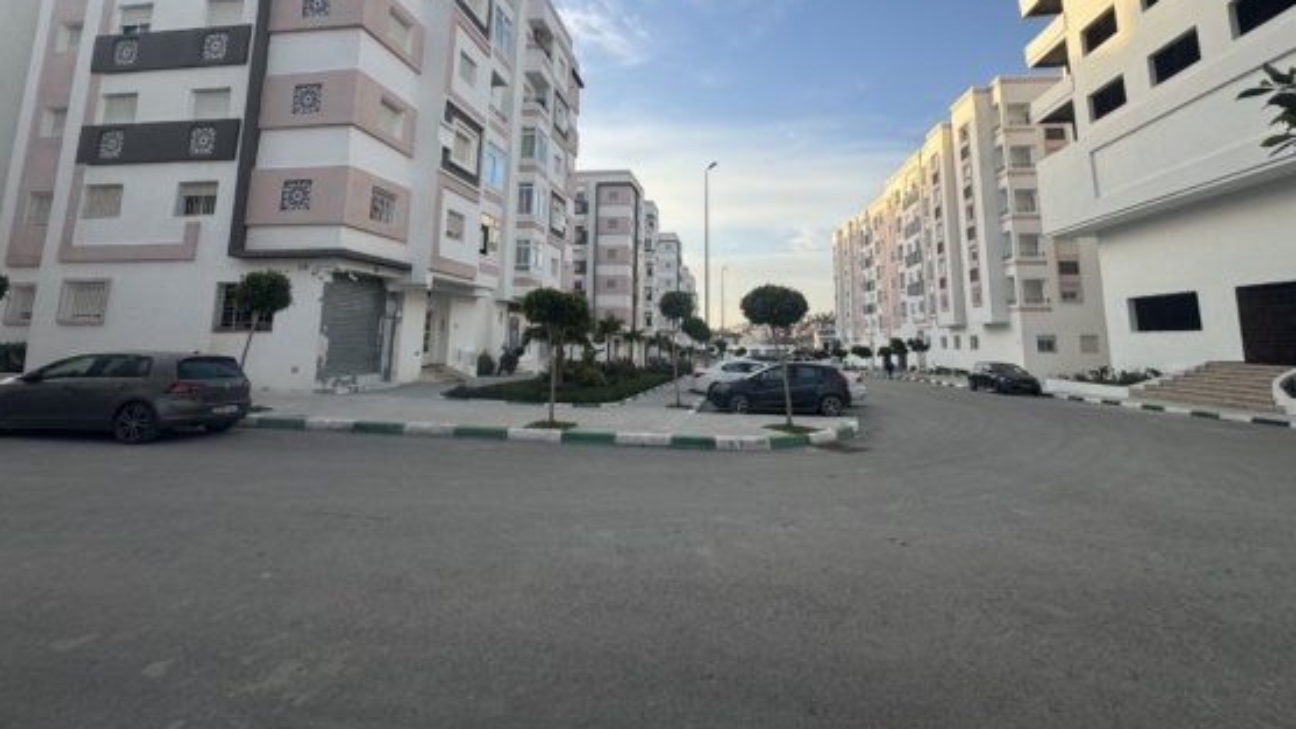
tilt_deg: +9.3
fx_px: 550
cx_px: 672
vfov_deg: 65.7
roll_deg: -0.3
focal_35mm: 16
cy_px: 259
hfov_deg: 99.3
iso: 40
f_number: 2.2
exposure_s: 1/190
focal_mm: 2.22
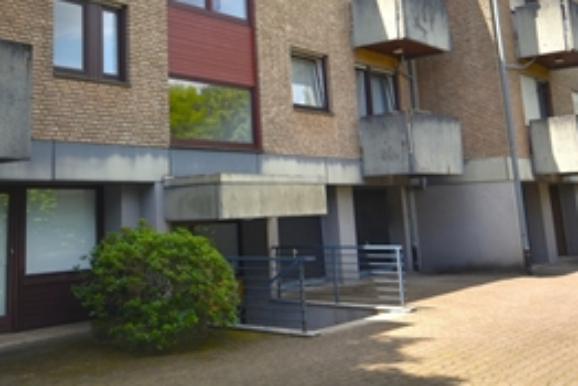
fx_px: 675
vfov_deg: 31.0
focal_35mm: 42
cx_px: 192
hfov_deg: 45.7
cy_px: 71
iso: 100
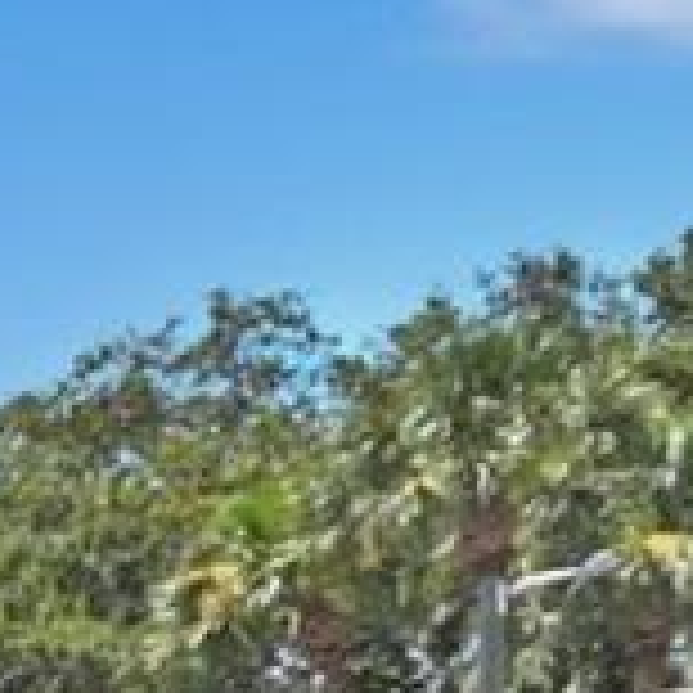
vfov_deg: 11.5
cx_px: -1490
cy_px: 1528
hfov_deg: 9.6
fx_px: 2990
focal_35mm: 132
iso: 125
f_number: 9
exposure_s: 1/100
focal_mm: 10
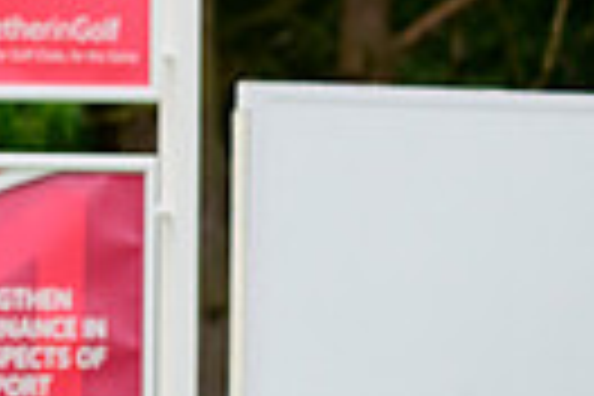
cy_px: -142
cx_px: -702
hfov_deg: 4.6
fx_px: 7226
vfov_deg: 3.1
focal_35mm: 438
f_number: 4.5
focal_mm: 100
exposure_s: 1/3200
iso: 1600
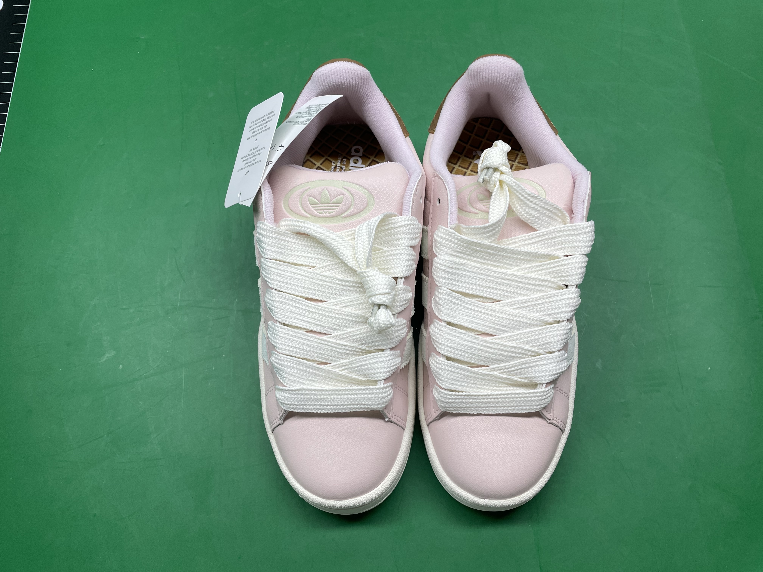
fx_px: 573
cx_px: 382
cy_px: 286
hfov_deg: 67.3
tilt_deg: -69.7
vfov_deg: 53.1
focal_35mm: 26
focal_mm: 4.2
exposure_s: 1/102
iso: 32
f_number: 1.6
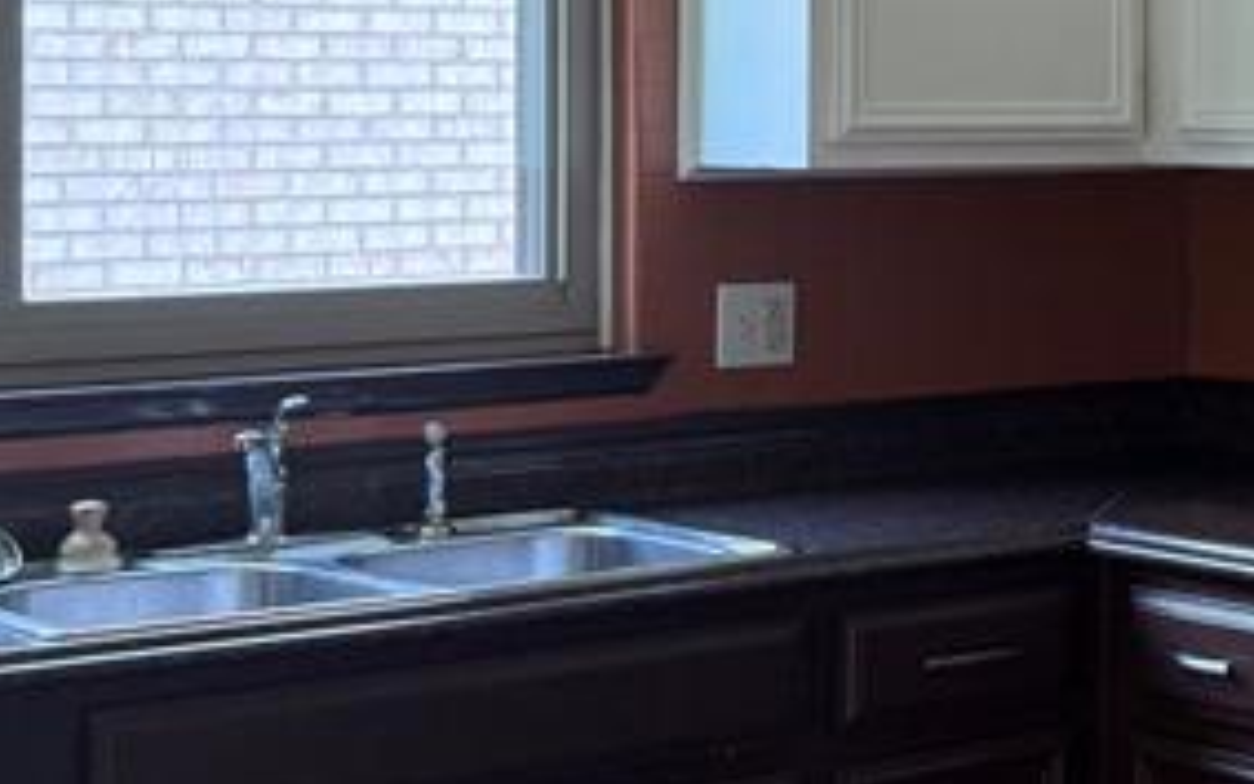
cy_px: 27
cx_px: 1555
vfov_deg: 14.0
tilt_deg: +3.1
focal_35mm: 92
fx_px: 3145
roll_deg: +0.3
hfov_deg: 20.8
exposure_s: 1/90
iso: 200
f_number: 1.78
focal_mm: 6.76
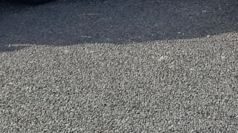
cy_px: -215
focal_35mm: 133
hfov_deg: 15.7
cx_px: 256
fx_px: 839
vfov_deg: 8.2
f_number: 1.8
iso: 50
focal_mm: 5.54
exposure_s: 1/2008
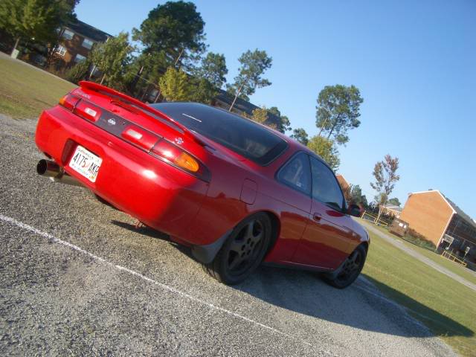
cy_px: 178
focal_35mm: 35
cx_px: 238
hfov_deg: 52.6
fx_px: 481
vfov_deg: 40.7
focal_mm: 5.8
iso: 50
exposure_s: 1/320
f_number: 4.3
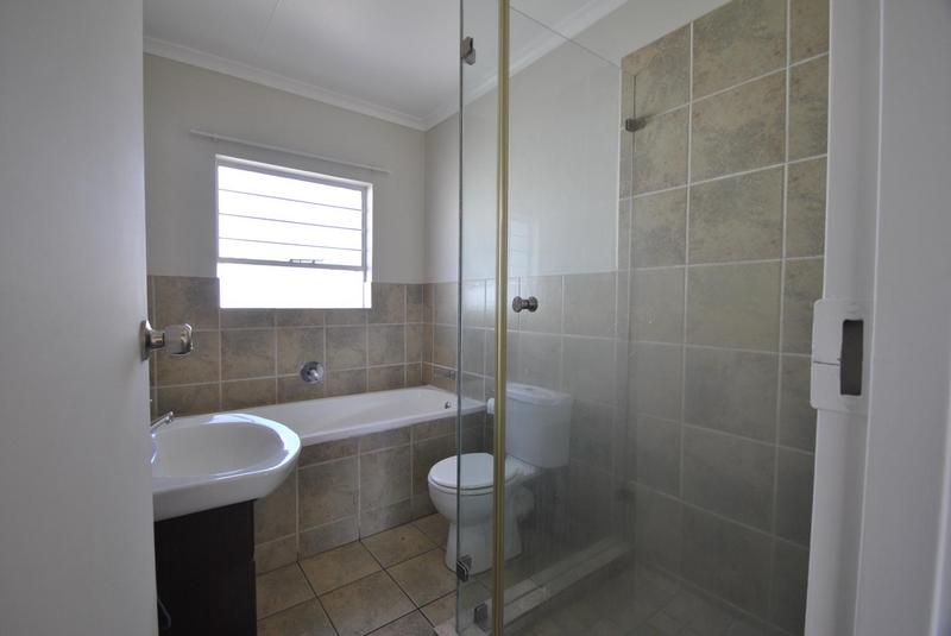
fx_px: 397
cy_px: 318
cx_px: 476
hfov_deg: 100.3
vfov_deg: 77.4
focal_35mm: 15
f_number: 4.5
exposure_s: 1/80
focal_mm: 10
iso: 200
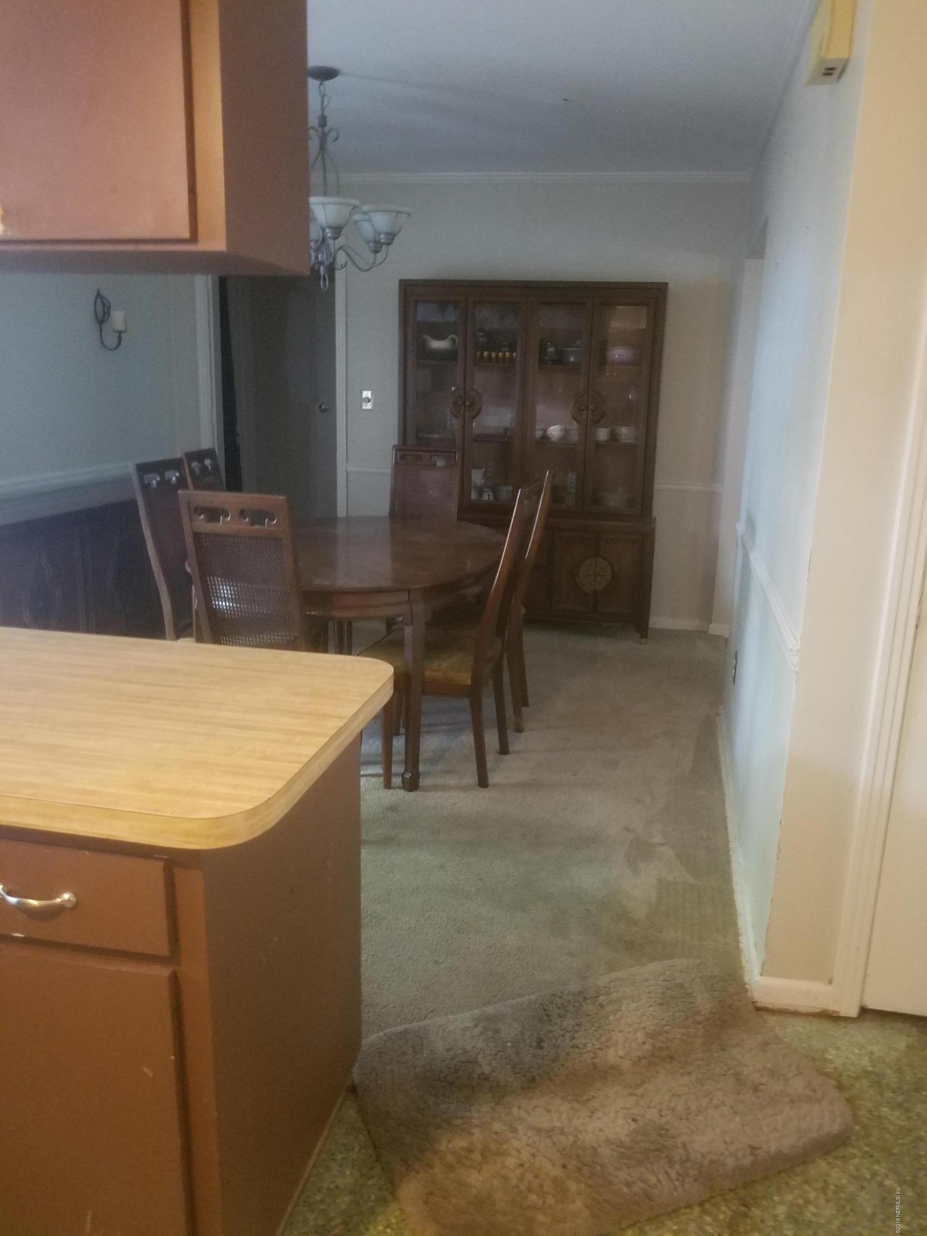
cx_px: 464
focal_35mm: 26
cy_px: 618
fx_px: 928
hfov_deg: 53.1
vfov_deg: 67.3
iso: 320
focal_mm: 4.2
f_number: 1.7
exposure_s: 1/10
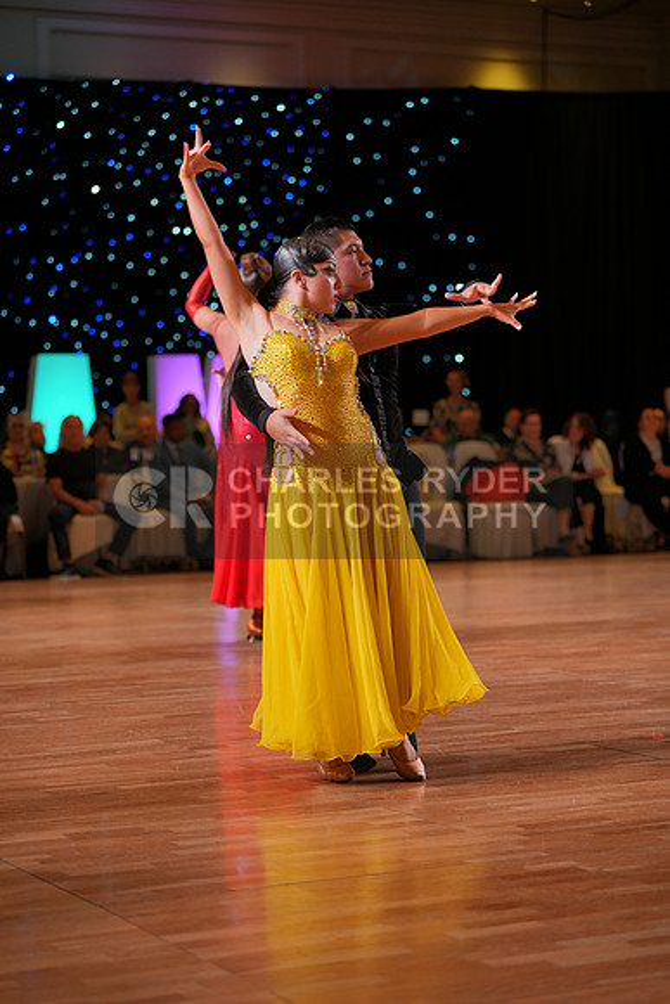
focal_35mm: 79
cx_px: 335
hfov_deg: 17.3
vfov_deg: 25.7
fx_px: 2204
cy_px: 502
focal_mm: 79
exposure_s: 1/320
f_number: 2.8
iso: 500
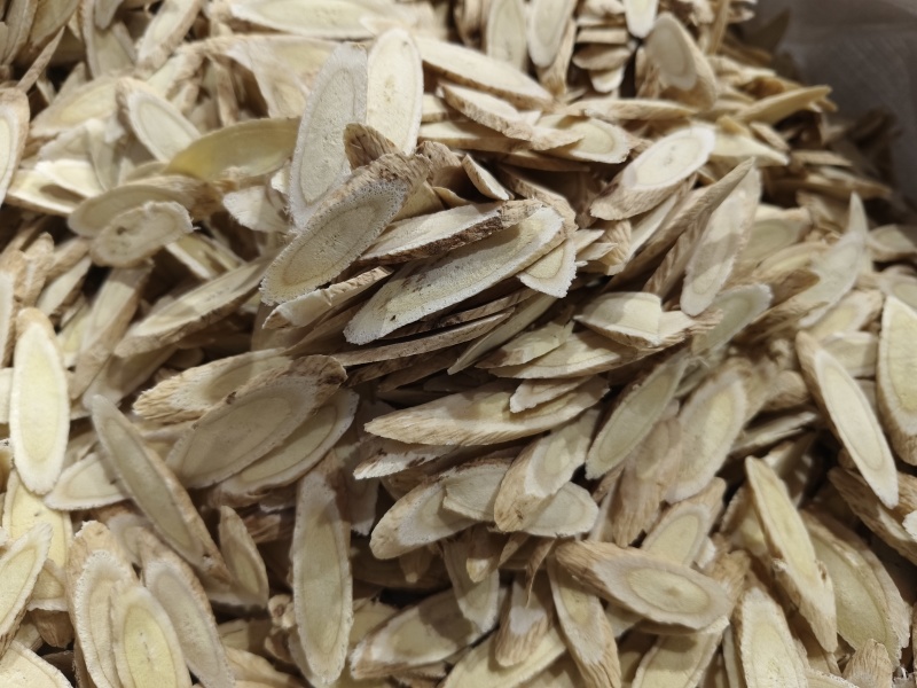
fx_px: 609
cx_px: 458
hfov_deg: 73.9
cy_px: 344
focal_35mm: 23
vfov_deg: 58.9
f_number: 1.88
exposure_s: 1/100
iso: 257
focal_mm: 5.6
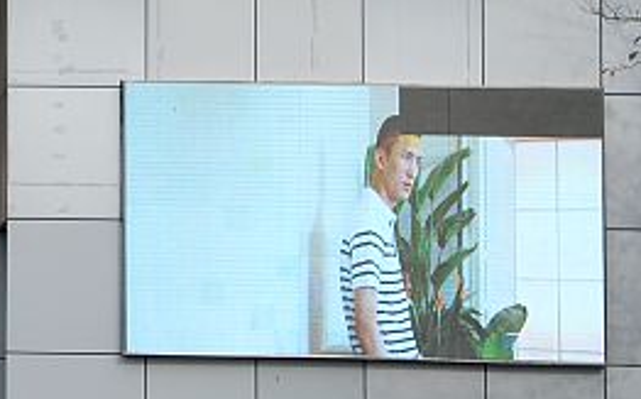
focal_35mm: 458
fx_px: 7991
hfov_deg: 4.5
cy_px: -180
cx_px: -528
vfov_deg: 2.9
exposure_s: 1/320
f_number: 9
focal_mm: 98
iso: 320
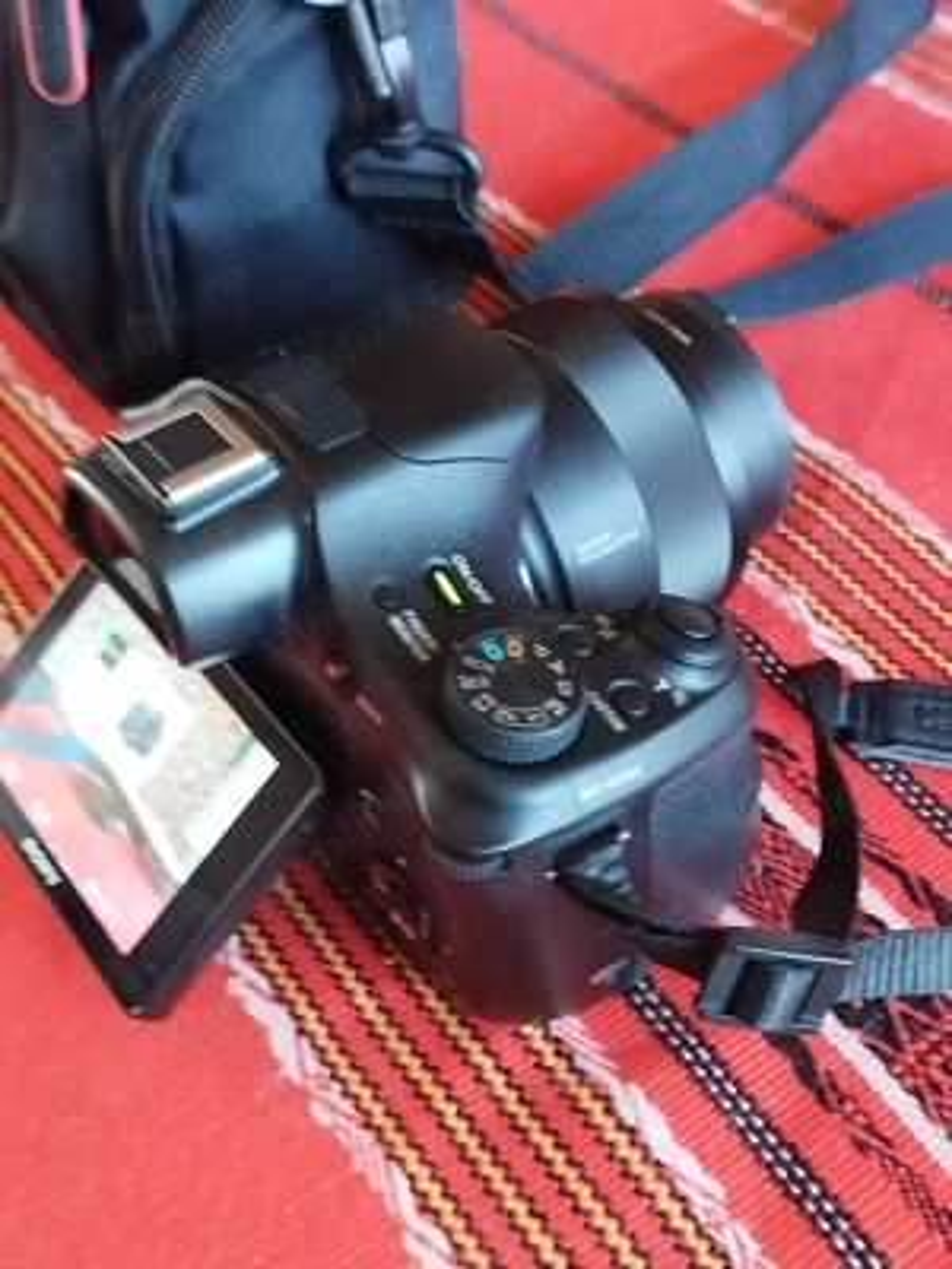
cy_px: 634
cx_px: 476
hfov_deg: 32.2
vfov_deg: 42.1
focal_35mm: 45
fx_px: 1650
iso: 1964
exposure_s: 1/20
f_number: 1.8
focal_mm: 6.24
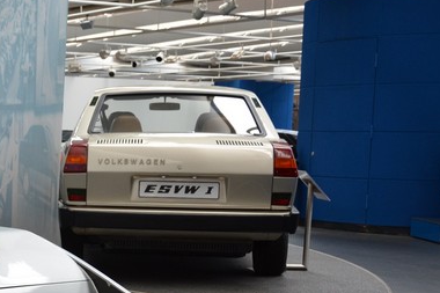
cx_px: -72
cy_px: 287
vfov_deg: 15.1
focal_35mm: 89
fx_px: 1087
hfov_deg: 21.4
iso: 400
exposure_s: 1/100
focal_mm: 22
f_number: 5
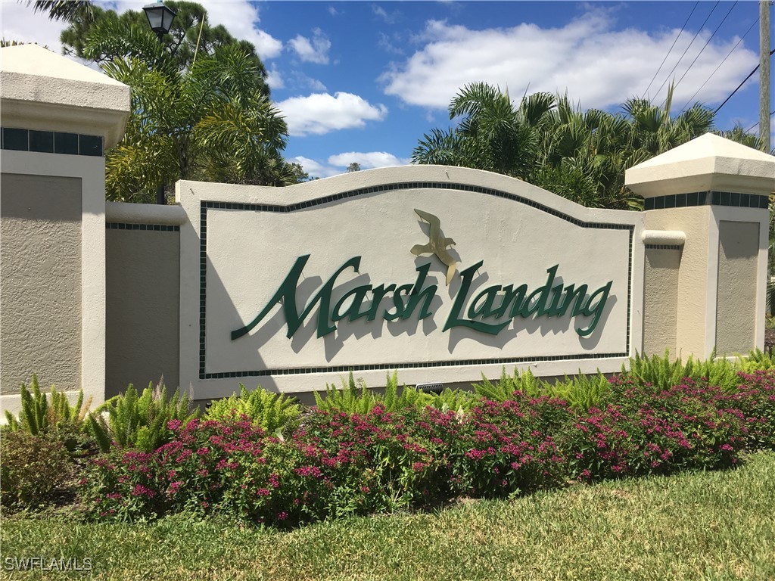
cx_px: 388
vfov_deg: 48.2
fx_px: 649
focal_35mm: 29
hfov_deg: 61.7
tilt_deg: -1.3
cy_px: 290
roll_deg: -2.2
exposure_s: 1/2024
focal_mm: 4.15
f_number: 2.2
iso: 25
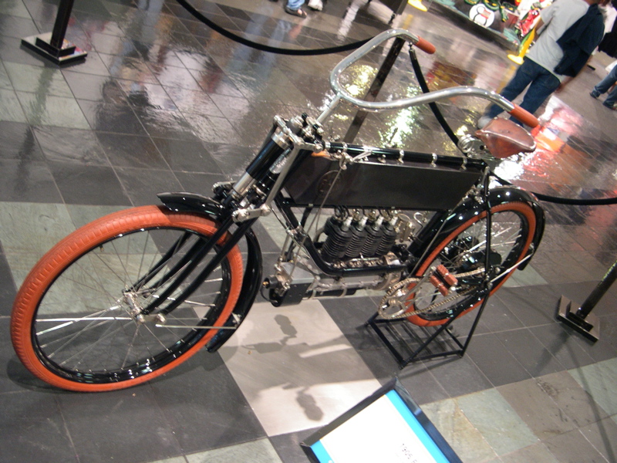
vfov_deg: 37.7
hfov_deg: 49.0
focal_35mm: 38
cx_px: 308
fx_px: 677
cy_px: 232
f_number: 2.8
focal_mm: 8
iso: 256
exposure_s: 1/4.4
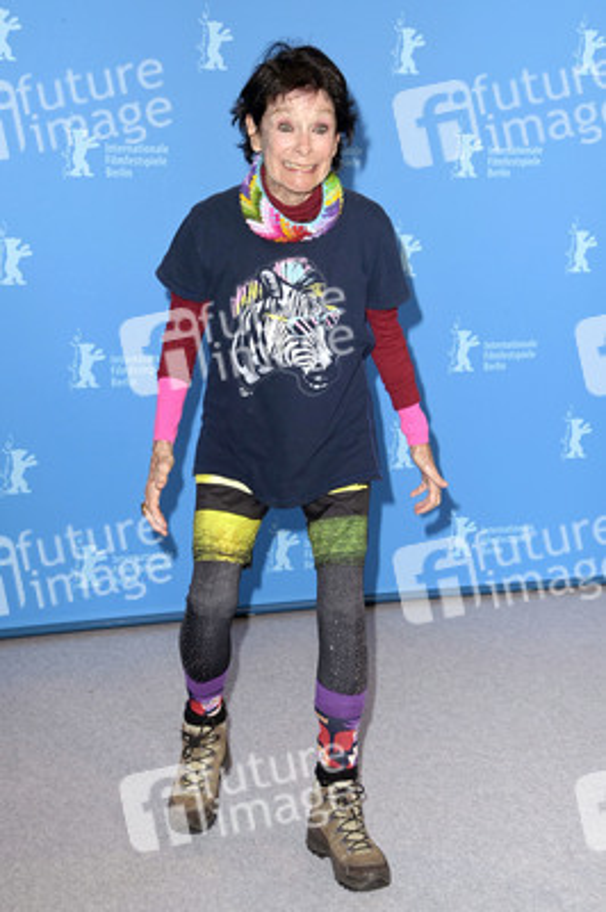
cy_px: 456
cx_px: 303
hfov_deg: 23.3
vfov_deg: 34.5
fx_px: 1467
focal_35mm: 58
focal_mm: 58
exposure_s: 1/250
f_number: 9
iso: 1000
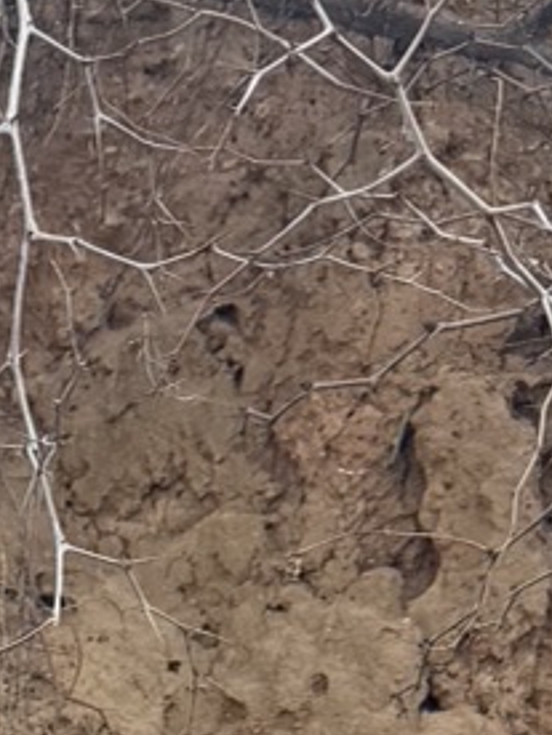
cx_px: -1104
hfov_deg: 7.5
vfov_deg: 9.5
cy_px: 2013
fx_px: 3700
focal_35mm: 174
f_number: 1.78
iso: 80
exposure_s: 1/535
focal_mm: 6.76
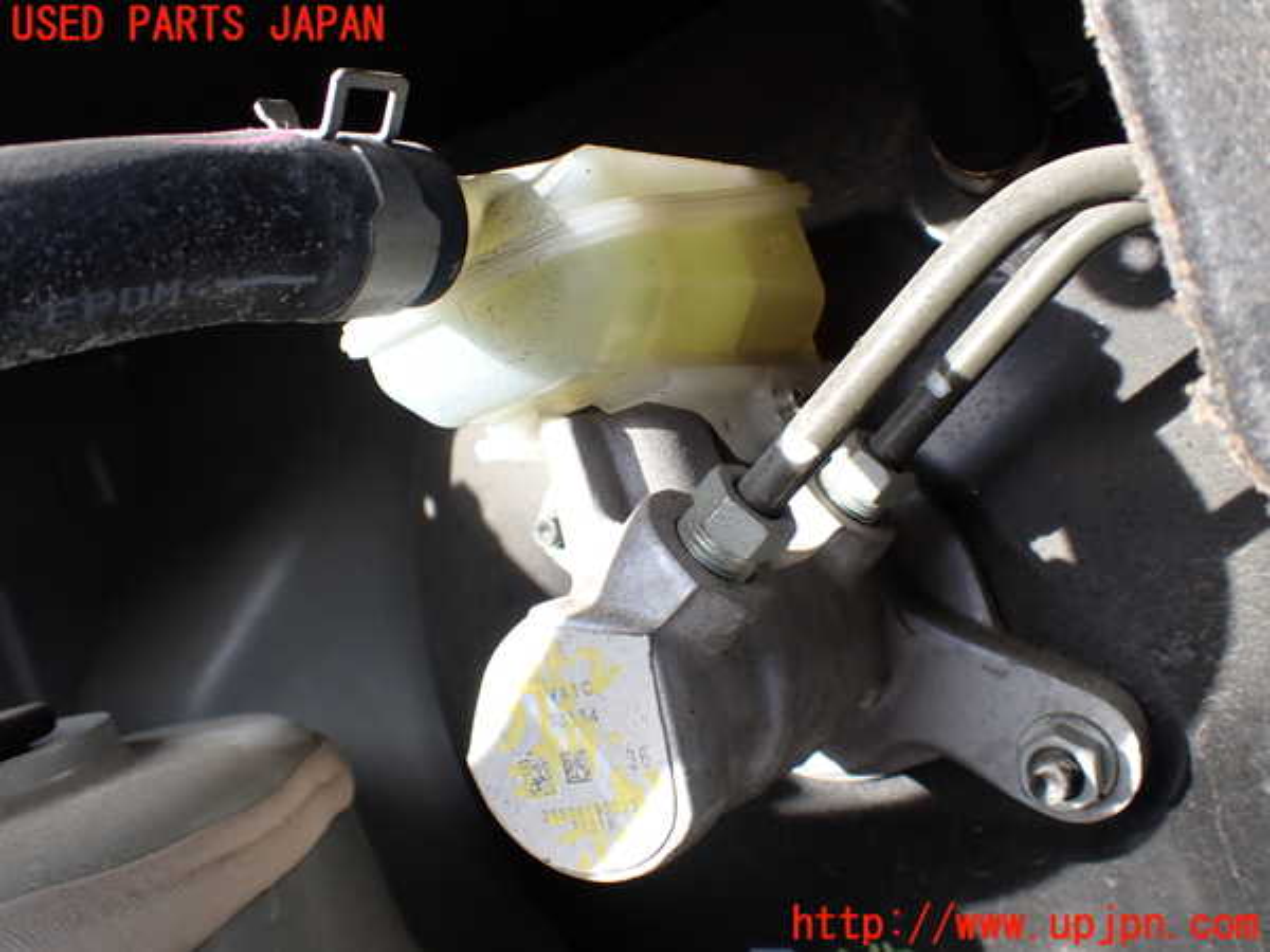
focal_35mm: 30
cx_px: 635
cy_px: 476
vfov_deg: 46.8
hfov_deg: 60.0
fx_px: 1101
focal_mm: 5.4
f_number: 3.2
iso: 100
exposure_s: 1/160
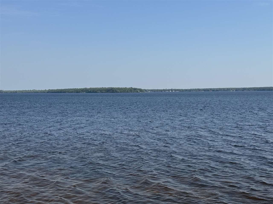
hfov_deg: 39.7
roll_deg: +1.3
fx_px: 379
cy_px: 102
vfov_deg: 30.3
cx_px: 136
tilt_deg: -2.2
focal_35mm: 48
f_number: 1.78
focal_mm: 6.76
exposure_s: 1/4975
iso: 64
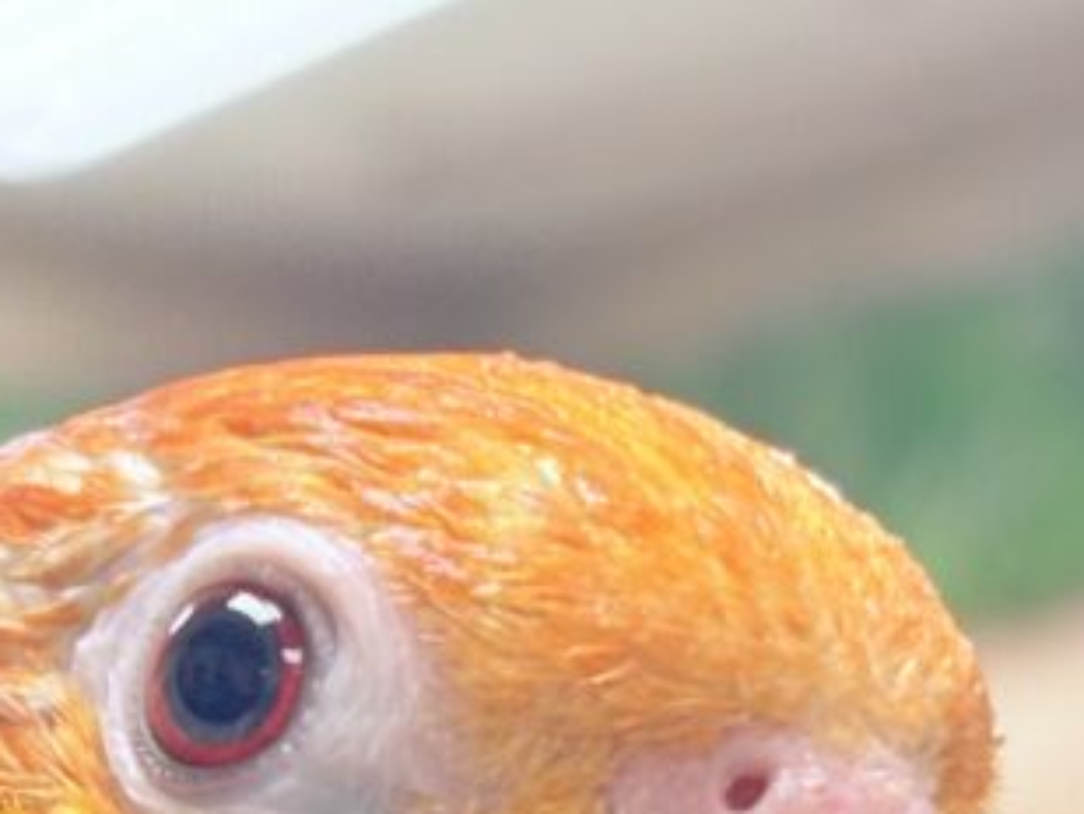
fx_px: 6328
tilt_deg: +2.4
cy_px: 1463
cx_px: 53
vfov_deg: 7.2
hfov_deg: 9.7
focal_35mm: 202
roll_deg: -1.2
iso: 50
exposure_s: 1/109
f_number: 1.6
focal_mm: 5.96
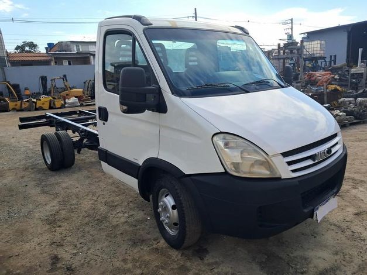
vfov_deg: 51.3
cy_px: 138
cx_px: 184
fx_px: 286
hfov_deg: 65.3
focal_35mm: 27
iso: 50
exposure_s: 1/565
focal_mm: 4
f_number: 1.8
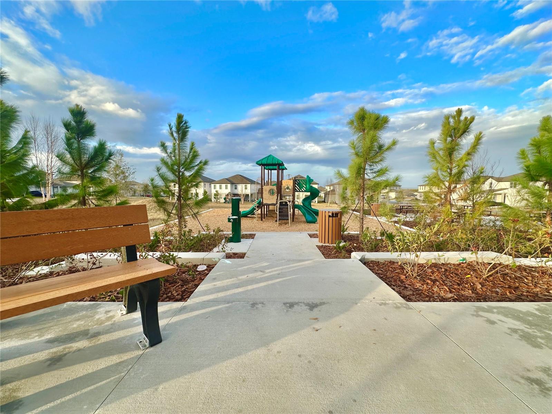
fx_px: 223
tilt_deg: -6.2
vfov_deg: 85.7
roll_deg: -0.2
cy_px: 207
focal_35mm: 14
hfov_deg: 102.1
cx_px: 276
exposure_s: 1/520
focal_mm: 2.22
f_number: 2.2
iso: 40
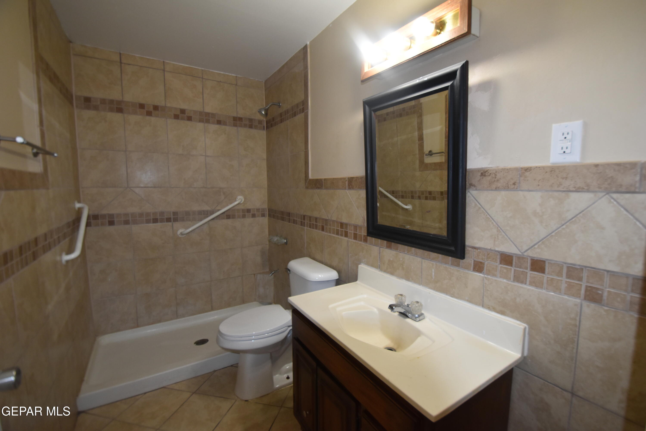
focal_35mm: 15
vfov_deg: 77.3
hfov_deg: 100.4
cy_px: 216
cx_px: 323
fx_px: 269
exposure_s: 1/80
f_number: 4.5
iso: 800
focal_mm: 10
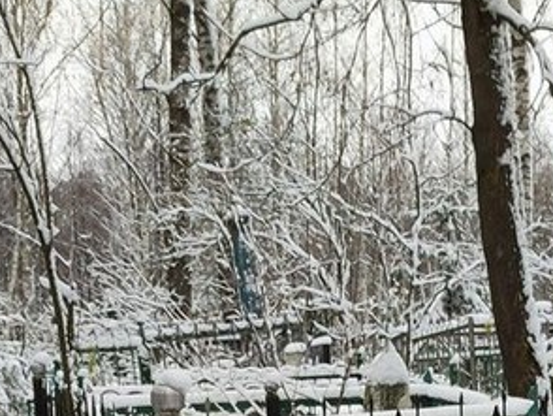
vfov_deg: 15.3
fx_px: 1391
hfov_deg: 22.1
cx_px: 461
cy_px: 680
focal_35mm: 87
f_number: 1.9
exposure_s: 1/100
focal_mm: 6.04
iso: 98
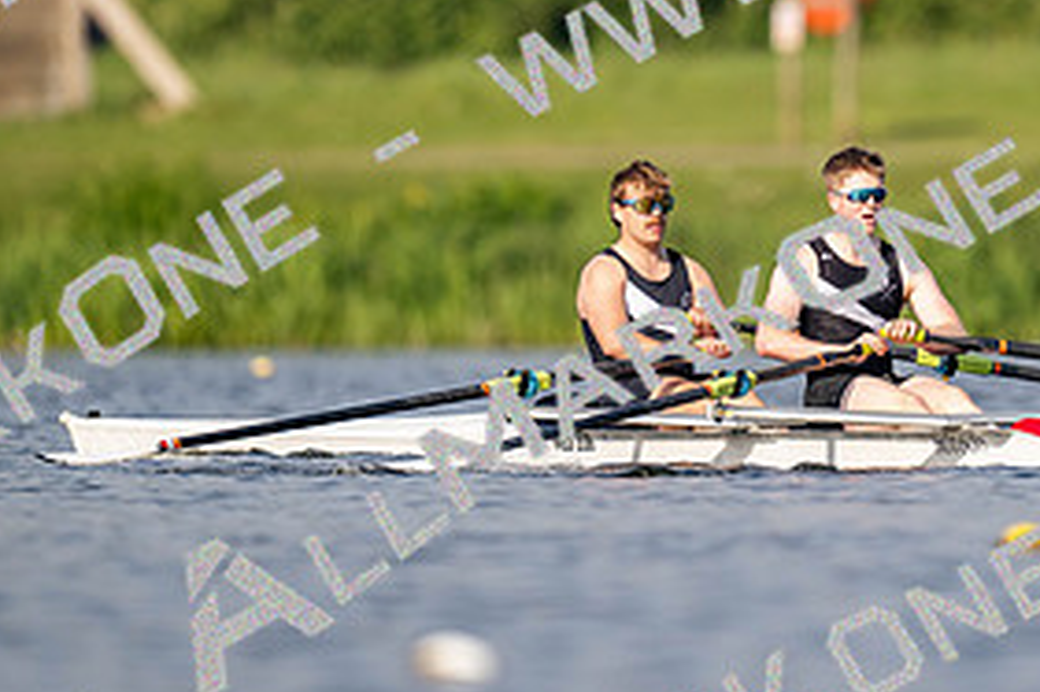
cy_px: 128
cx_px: 936
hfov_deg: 1.7
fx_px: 35800
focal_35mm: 1240
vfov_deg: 1.1
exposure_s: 1/2500
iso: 250
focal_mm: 600
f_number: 4
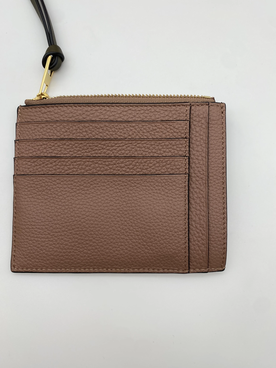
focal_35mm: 26
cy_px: 184
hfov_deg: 53.1
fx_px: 276
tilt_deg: -84.0
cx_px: 138
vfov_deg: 67.3
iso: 32
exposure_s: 1/140
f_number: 1.8
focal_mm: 4.25
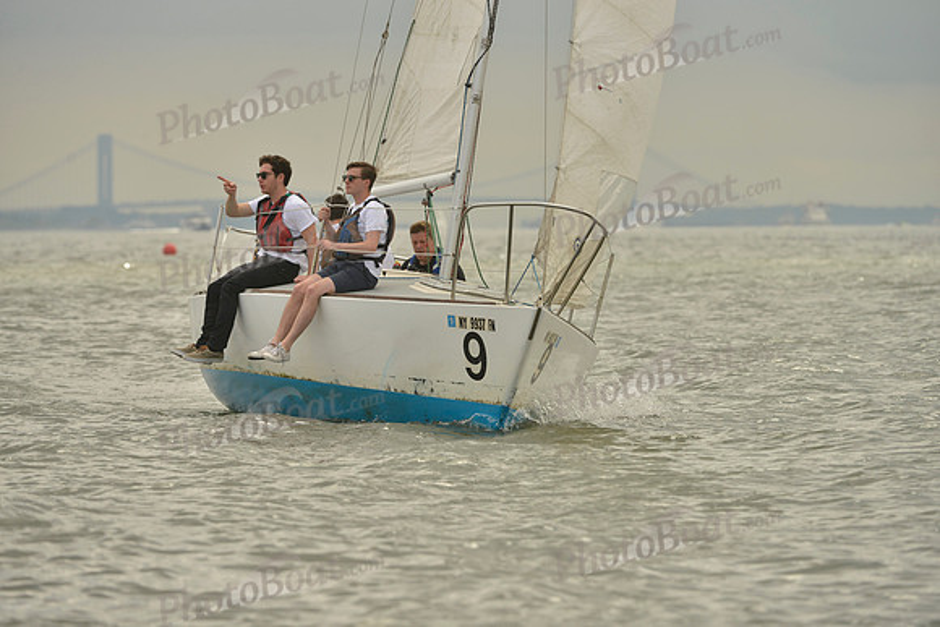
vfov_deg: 4.6
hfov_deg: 6.9
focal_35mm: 300
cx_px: 470
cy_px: 314
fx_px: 7835
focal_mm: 300
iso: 400
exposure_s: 1/1250
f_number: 7.1
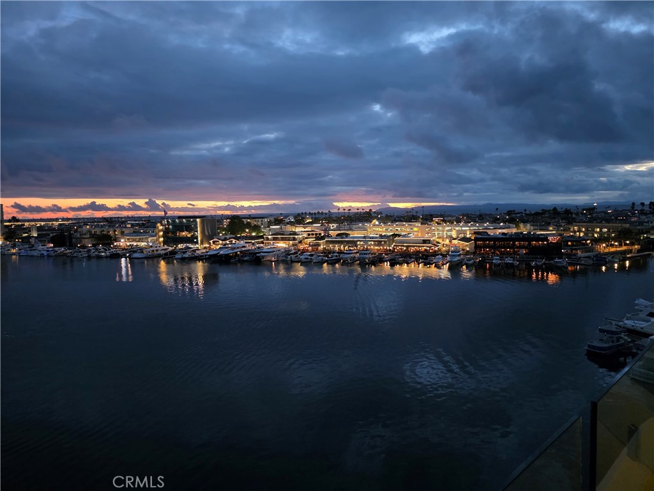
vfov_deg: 58.9
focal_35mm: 23
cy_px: 246
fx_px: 435
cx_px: 327
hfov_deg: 73.9
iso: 1600
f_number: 1.7
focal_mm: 6.3
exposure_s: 1/60
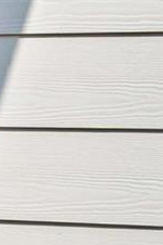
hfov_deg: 4.8
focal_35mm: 163
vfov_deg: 12.6
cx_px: -878
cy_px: 80
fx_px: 1105
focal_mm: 18
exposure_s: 1/125
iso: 100
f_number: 8
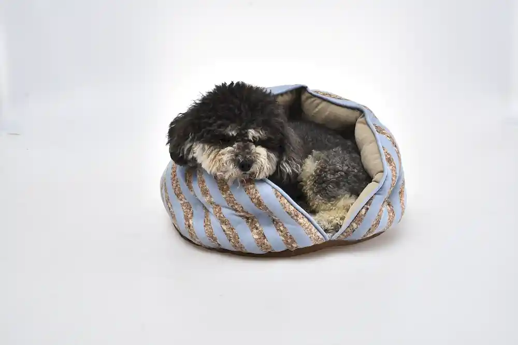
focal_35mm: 50
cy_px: 172
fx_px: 719
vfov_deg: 27.0
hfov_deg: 39.6
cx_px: 259
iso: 250
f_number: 11
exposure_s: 1/125
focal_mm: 50
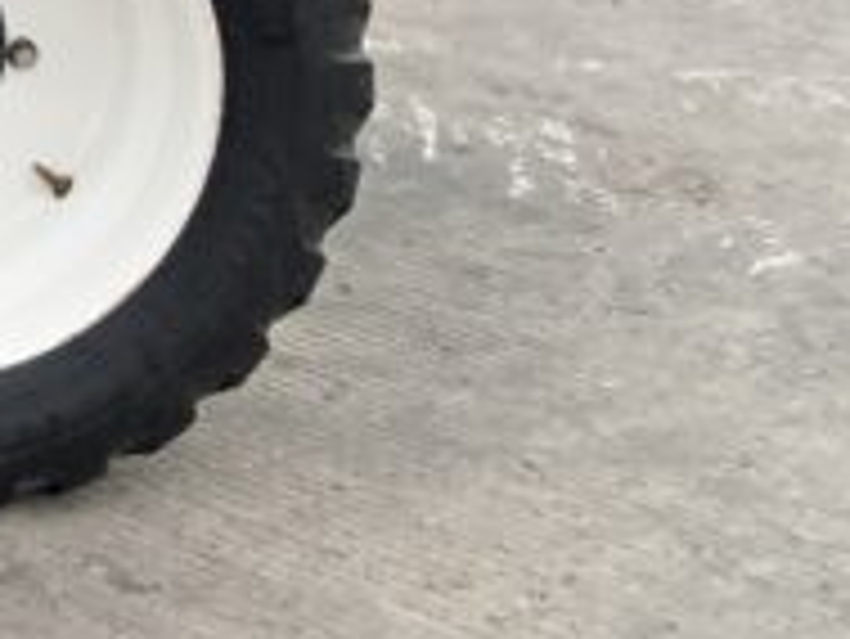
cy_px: -680
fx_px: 3858
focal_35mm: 157
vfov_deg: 8.9
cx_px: -971
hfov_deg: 11.1
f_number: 1.8
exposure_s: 1/829
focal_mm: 3
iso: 16
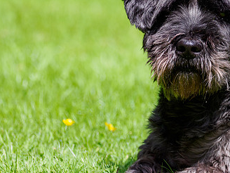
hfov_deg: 1.7
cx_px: 180
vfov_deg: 1.3
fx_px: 7887
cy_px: 87
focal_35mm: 1187
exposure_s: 1/800
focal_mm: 300
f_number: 4
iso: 200
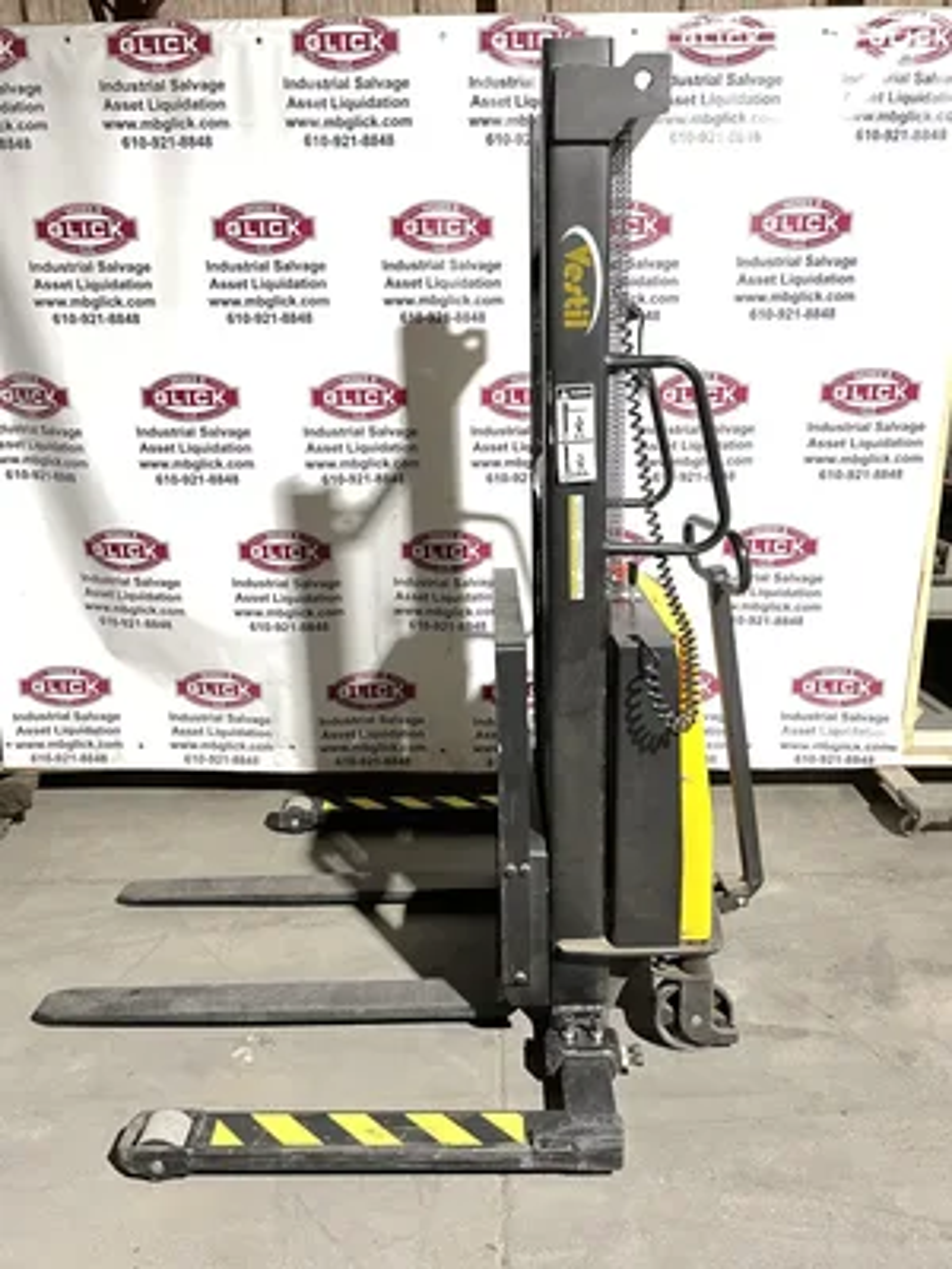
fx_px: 953
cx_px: 476
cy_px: 634
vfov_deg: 67.3
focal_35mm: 26
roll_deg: +1.3
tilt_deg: -14.6
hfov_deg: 53.1
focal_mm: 4.2
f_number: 1.6
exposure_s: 1/40
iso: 500
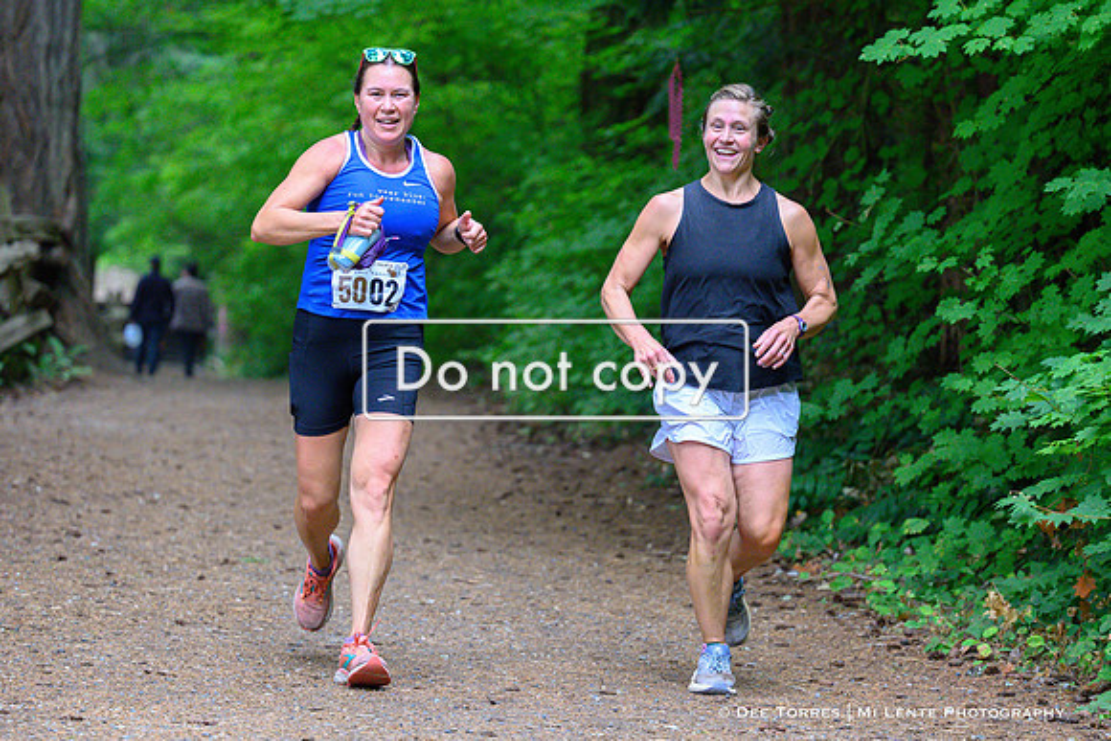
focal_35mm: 126
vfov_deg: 10.9
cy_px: 380
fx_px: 3890
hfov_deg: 16.3
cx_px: 571
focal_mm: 94
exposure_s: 1/800
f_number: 2.8
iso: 3600
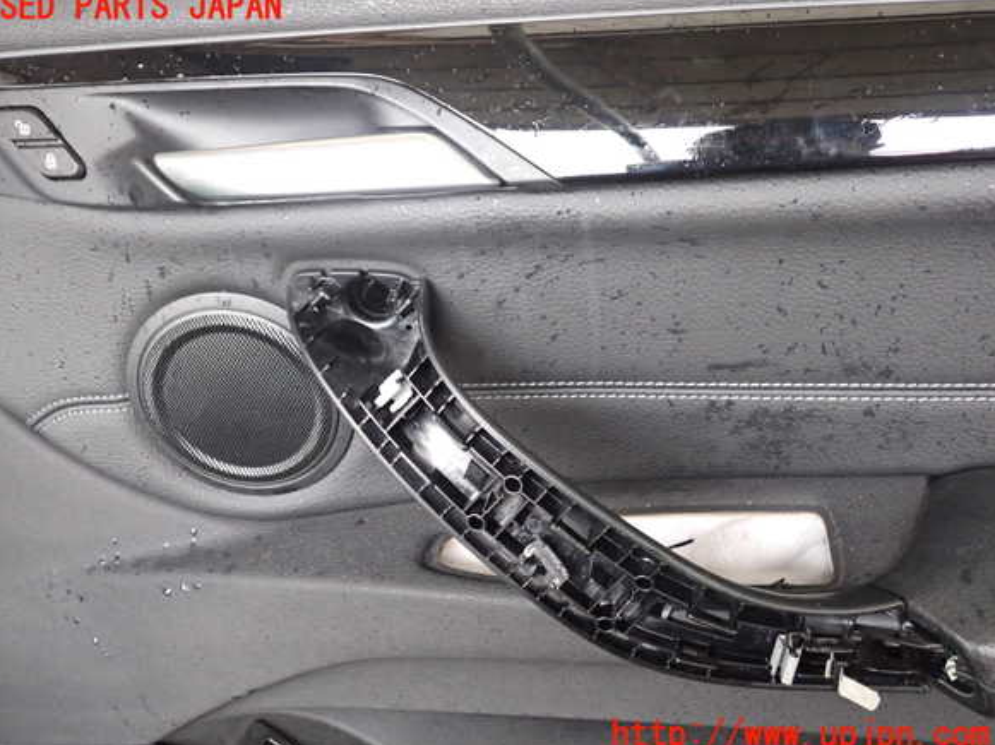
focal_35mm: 31
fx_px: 891
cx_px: 485
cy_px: 372
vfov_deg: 45.4
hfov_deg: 58.4
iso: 500
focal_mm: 5.4
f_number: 2.3
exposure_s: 1/30
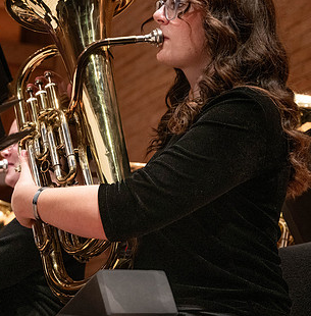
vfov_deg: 17.6
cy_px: 90
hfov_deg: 17.4
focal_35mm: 99
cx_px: 105
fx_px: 1015
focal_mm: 53
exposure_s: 1/250
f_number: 4
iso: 2000
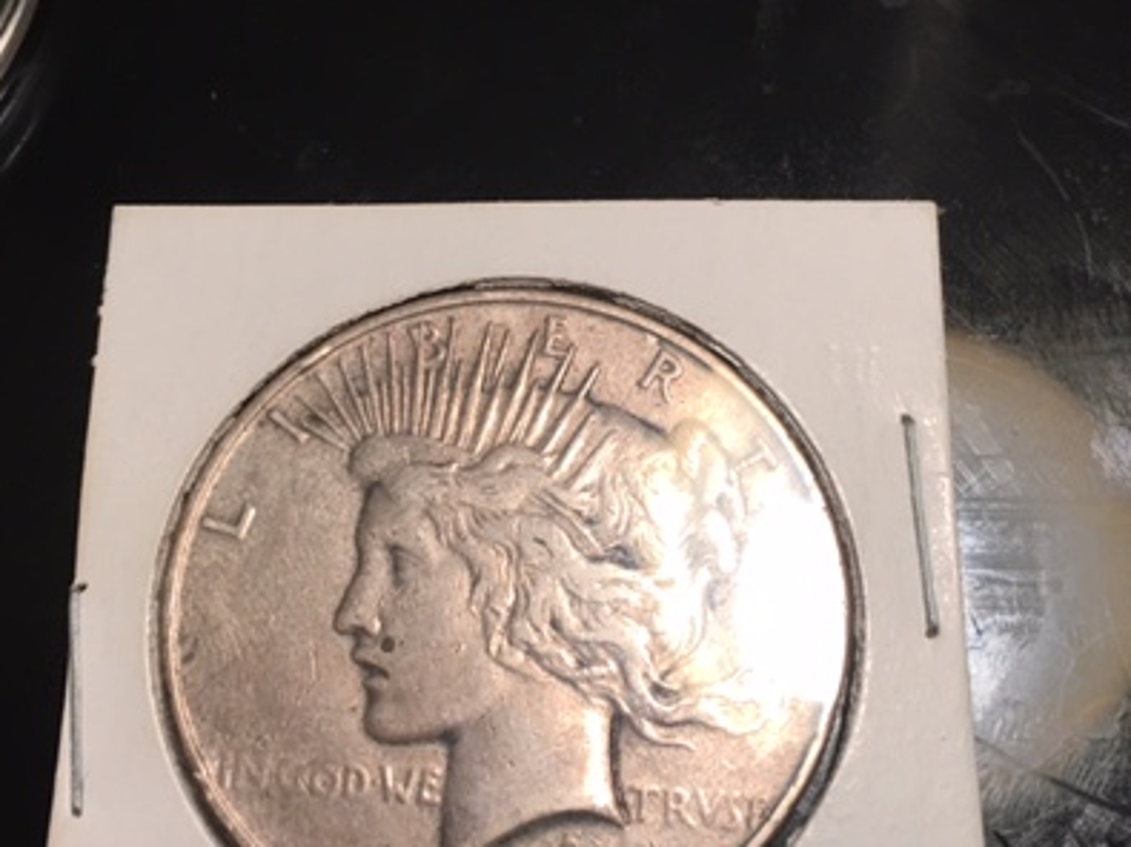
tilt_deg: -70.9
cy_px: 438
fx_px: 1535
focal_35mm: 47
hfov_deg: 40.4
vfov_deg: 30.9
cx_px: 527
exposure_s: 1/30
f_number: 2.2
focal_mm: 4.15
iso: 40
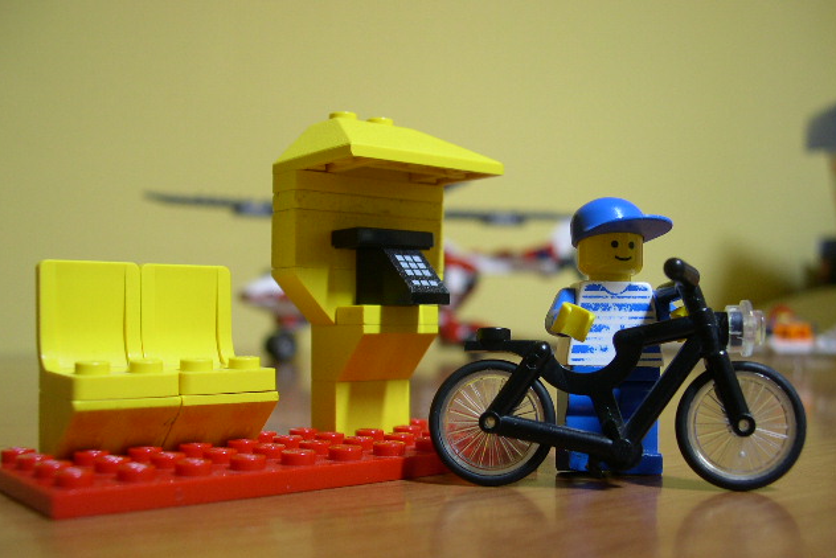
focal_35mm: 40
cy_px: 307
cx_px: 419
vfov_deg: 33.4
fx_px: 929
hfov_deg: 48.4
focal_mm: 8
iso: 137
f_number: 2.8
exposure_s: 1/4.5
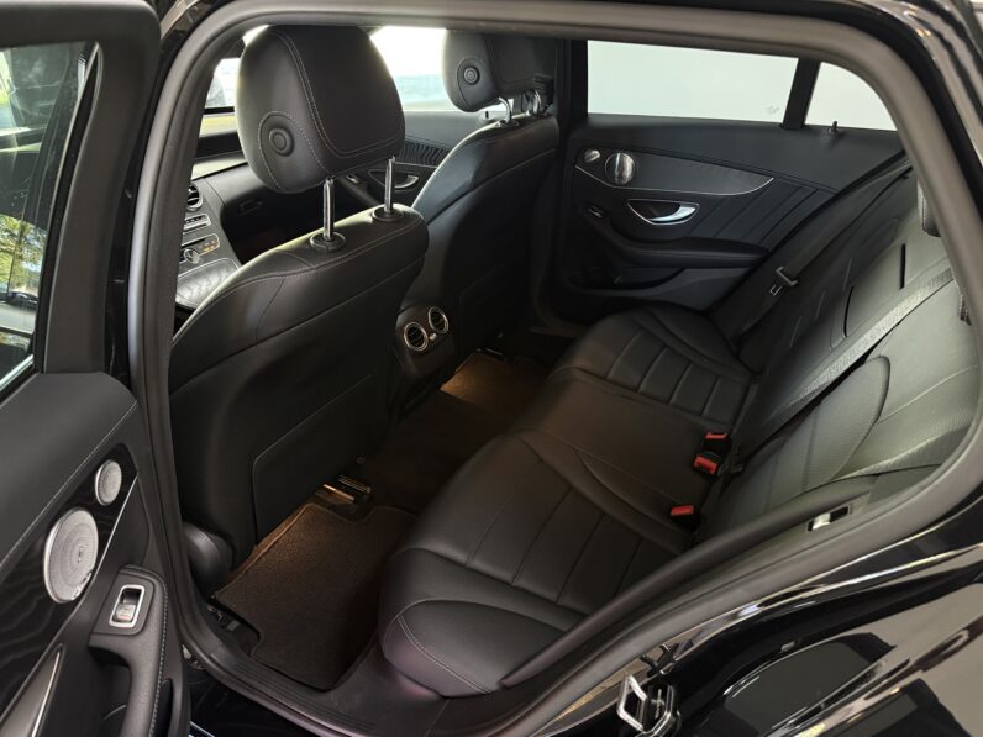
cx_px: 492
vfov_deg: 56.8
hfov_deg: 71.6
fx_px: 682
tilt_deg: -29.4
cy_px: 368
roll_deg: +0.5
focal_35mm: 24
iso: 800
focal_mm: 6.76
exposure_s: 1/33
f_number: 1.78
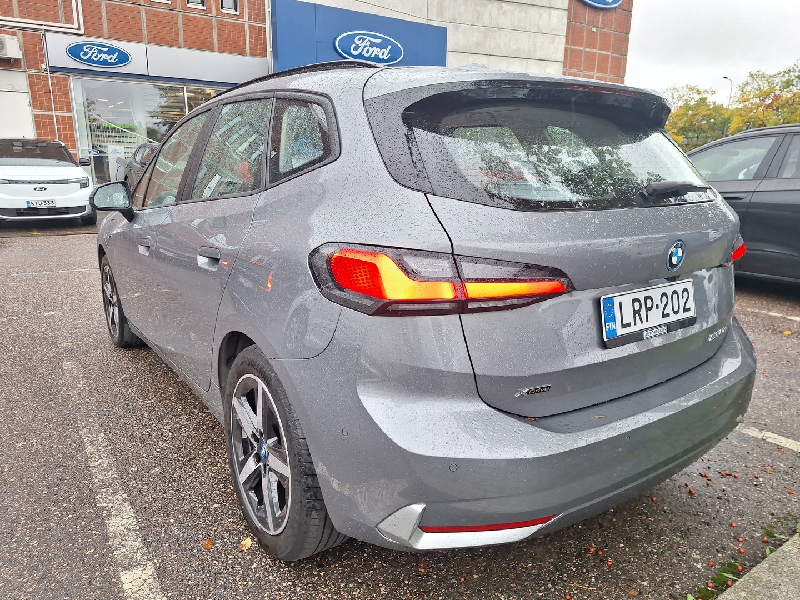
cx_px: 400
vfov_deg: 58.9
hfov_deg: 73.9
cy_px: 300
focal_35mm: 23
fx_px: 532
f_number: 1.8
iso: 40
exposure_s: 1/160
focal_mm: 5.54
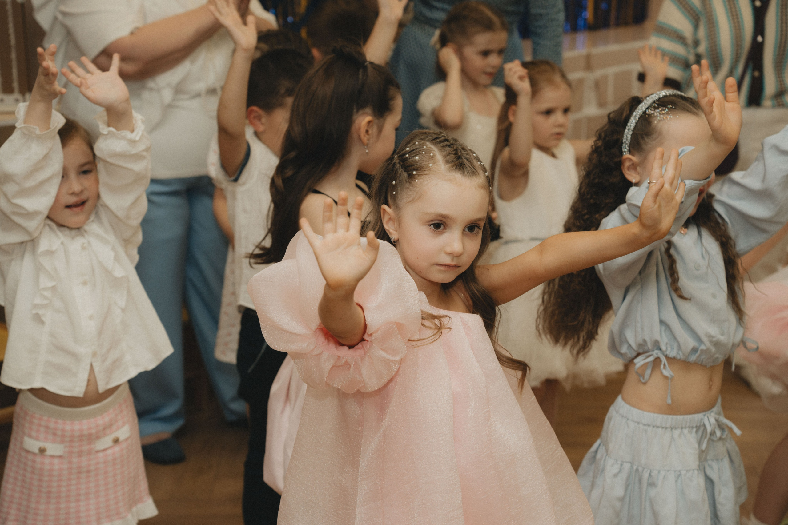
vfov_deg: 18.2
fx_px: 1642
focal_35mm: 75
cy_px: 262
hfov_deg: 27.0
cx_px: 394
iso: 640
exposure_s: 1/160
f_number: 5
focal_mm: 75
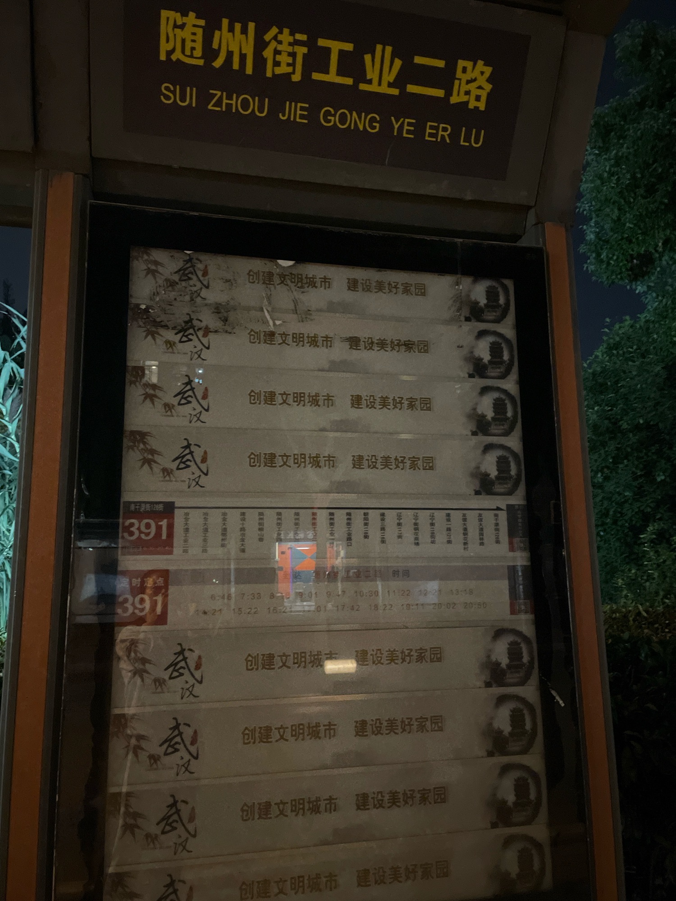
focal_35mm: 26
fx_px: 677
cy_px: 450
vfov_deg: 67.3
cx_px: 338
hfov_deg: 53.1
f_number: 1.6
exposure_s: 1/17
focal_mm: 4.2
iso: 2500
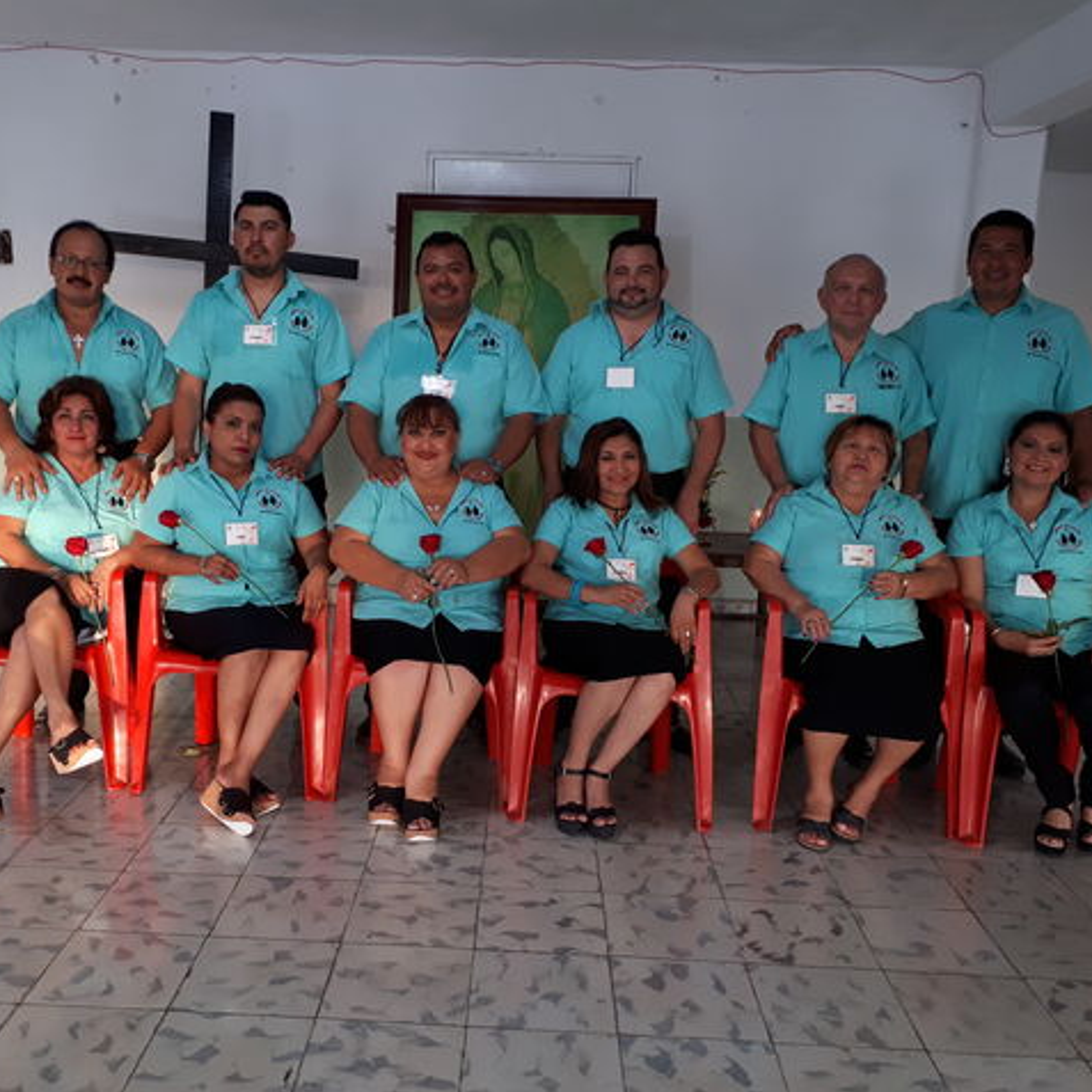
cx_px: 488
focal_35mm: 32
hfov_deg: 51.0
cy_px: 545
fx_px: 1142
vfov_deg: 51.1
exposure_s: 1/30
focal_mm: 3.6
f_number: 1.9
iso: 100
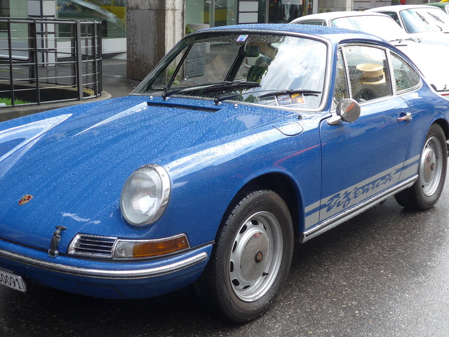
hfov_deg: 34.3
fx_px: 726
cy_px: 170
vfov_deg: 26.1
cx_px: 206
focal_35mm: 56
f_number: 2.8
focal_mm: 8.4
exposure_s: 1/400
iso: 80
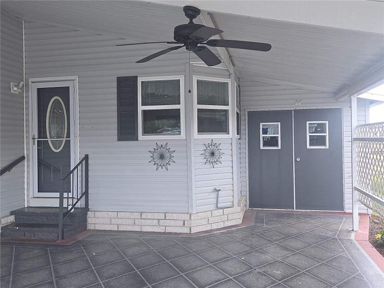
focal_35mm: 31
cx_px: 192
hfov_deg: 58.4
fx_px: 344
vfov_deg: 45.4
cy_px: 144
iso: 32
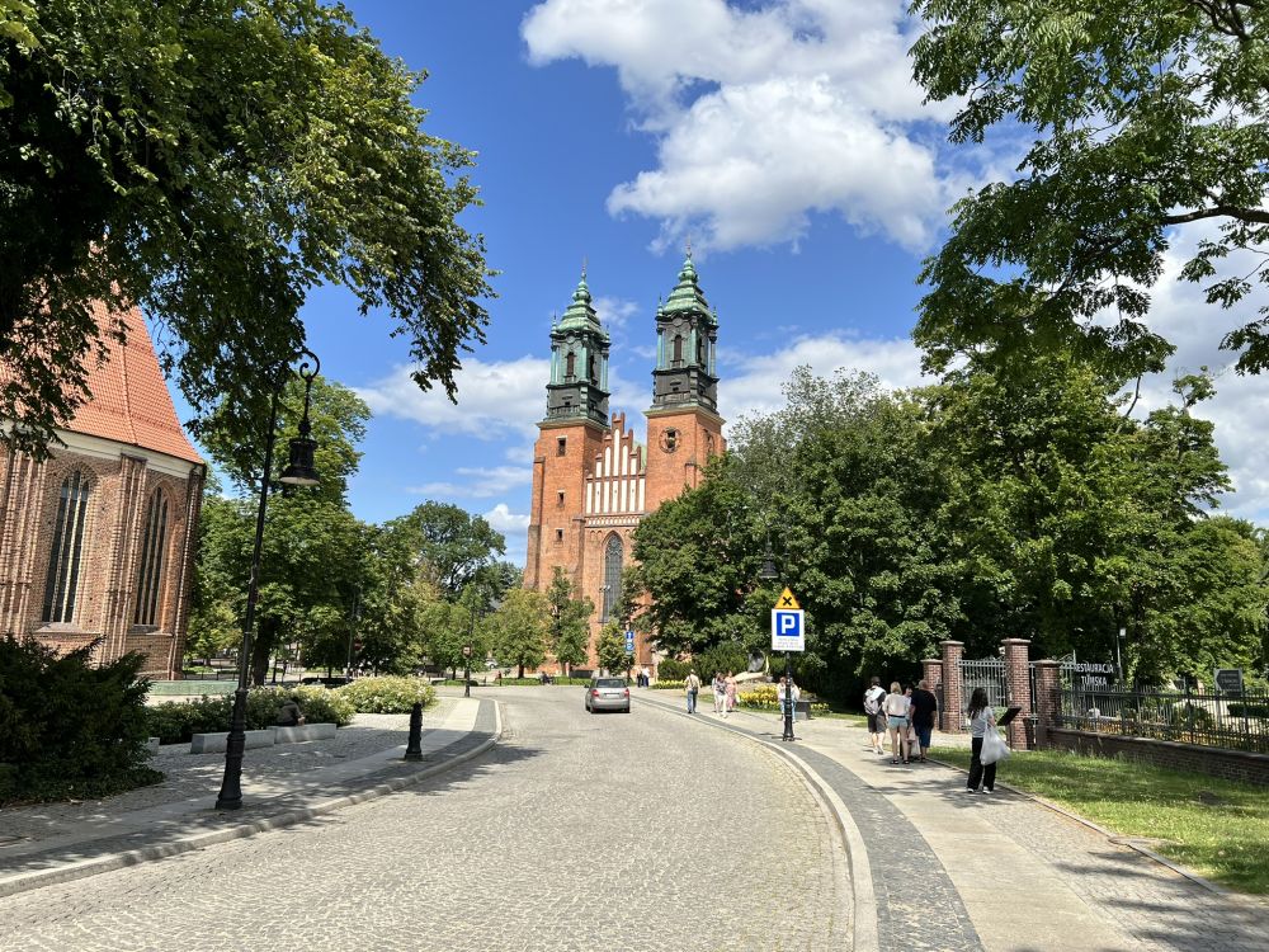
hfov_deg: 67.3
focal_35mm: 26
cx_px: 634
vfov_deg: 53.1
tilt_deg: +11.7
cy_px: 476
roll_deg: -1.0
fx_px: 953
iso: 50
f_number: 1.5
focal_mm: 5.7
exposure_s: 1/4274
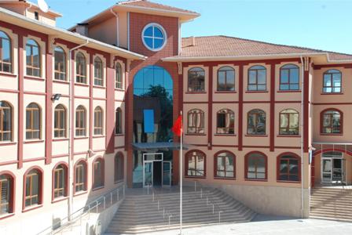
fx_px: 514
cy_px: 118
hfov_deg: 37.8
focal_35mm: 52
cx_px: 176
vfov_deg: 25.8
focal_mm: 35
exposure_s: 1/400
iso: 640
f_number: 10
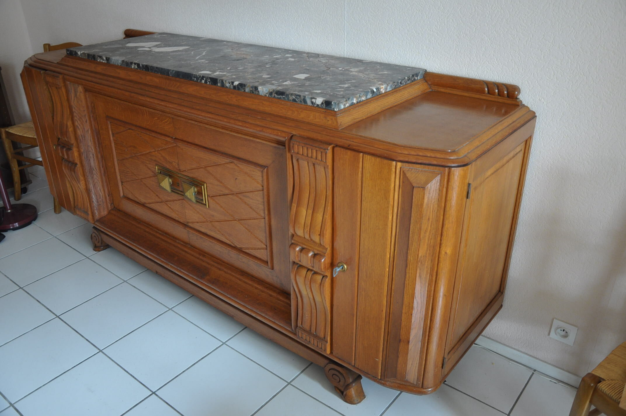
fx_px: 547
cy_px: 208
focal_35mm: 32
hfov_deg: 59.6
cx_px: 313
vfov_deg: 41.6
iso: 500
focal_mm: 21
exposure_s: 1/15
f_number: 3.8
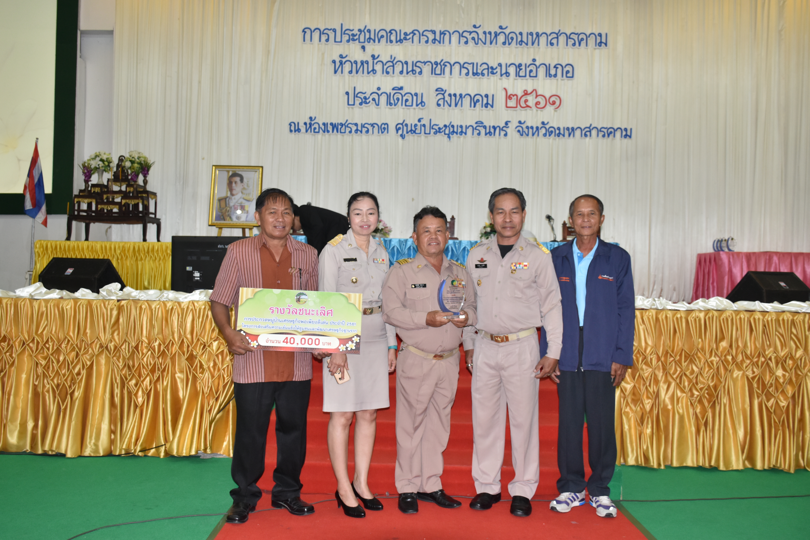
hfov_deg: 57.2
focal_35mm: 33
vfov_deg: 40.0
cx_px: 405
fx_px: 742
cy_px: 270
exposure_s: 1/60
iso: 800
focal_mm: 22
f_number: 5
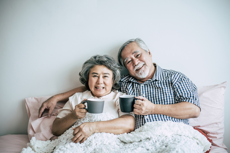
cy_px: 76
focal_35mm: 50
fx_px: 319
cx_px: 115
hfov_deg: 39.6
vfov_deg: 27.0
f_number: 2.8
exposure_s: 1/100
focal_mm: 50
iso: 200
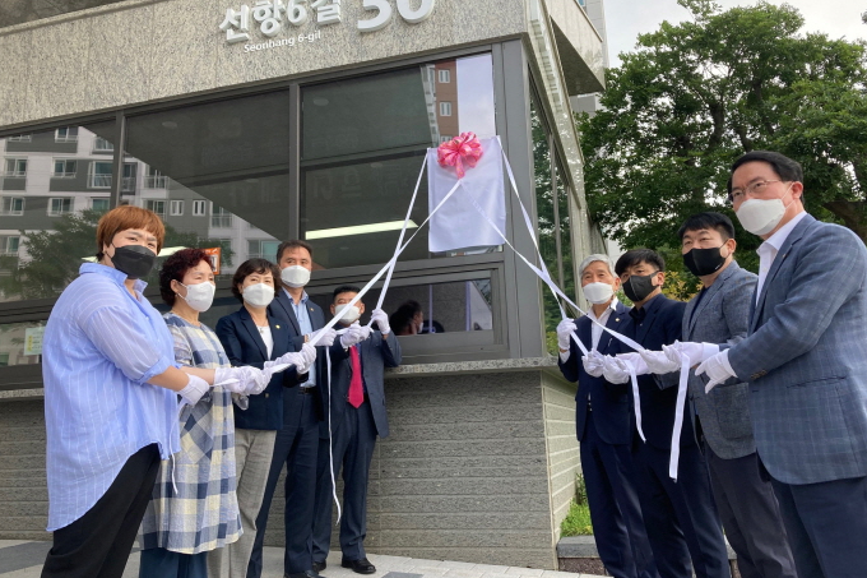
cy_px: 266
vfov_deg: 43.6
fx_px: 722
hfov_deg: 61.9
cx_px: 435
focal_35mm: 30
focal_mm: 3.99
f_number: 1.8
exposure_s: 1/338
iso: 20
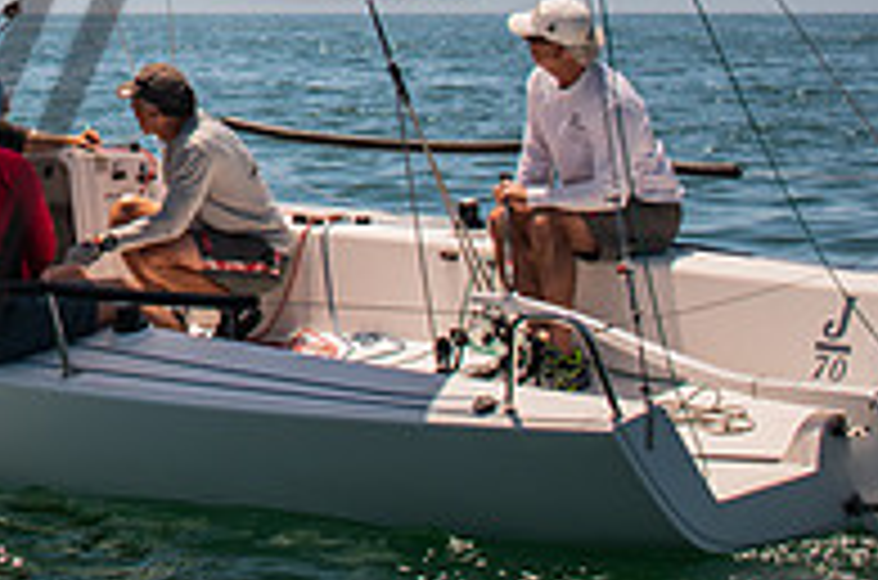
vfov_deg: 7.1
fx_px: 4598
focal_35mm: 189
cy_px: -284
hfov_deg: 10.6
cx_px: -361
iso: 100
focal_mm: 40
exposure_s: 1/400
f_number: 4.8
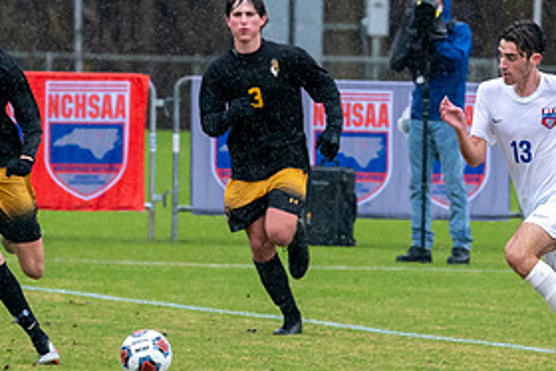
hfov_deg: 2.4
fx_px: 13088
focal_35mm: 847
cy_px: 340
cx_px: 541
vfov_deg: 1.6
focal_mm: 247
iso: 3200
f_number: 5.6
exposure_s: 1/1000
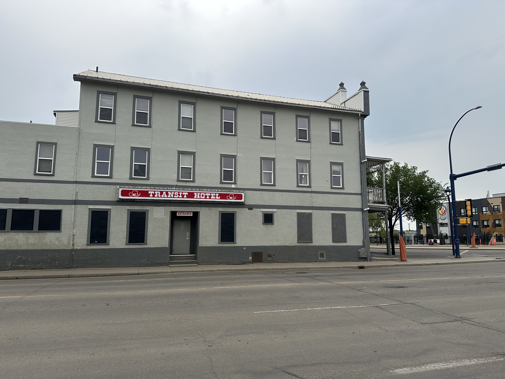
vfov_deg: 56.8
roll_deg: +0.8
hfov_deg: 71.6
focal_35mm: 24
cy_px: 190
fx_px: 350
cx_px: 252
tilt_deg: +8.0
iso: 80
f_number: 1.78
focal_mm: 6.86
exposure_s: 1/4545
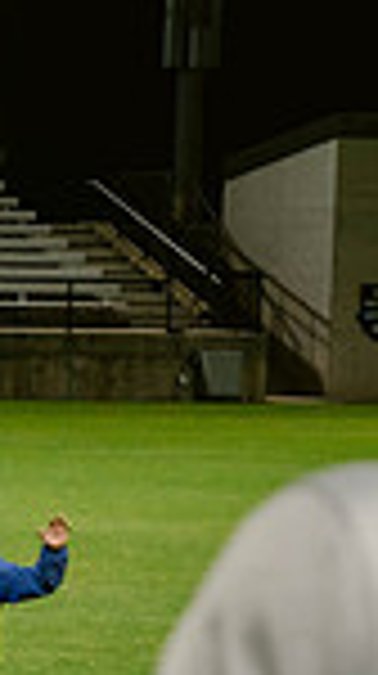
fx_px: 5078
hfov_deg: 4.1
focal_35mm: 284
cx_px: -904
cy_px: 614
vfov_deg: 7.6
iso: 2000
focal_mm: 70
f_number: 5
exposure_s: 1/160
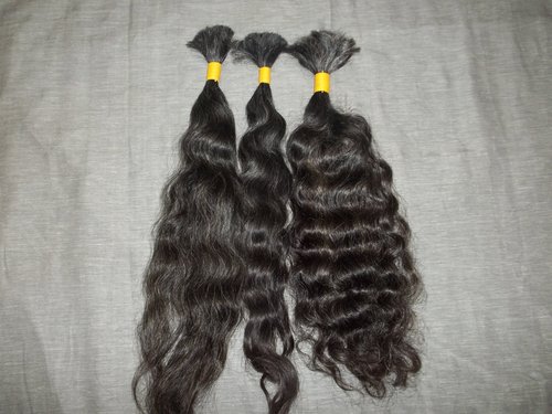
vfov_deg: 42.9
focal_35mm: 33
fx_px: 526
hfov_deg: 55.4
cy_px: 207
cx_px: 276
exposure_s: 1/30
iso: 160
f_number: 3.3
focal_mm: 5.9
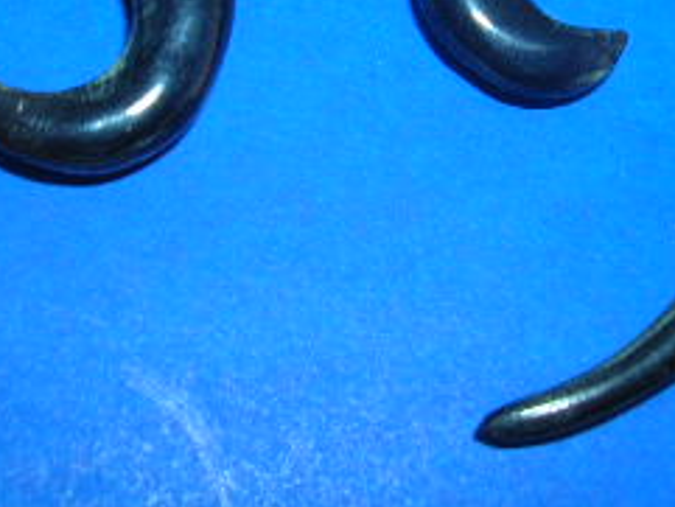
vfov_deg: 15.7
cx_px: 322
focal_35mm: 93
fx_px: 1814
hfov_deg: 21.1
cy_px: 42
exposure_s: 1/60.1
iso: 50
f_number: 5.6
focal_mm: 5.8
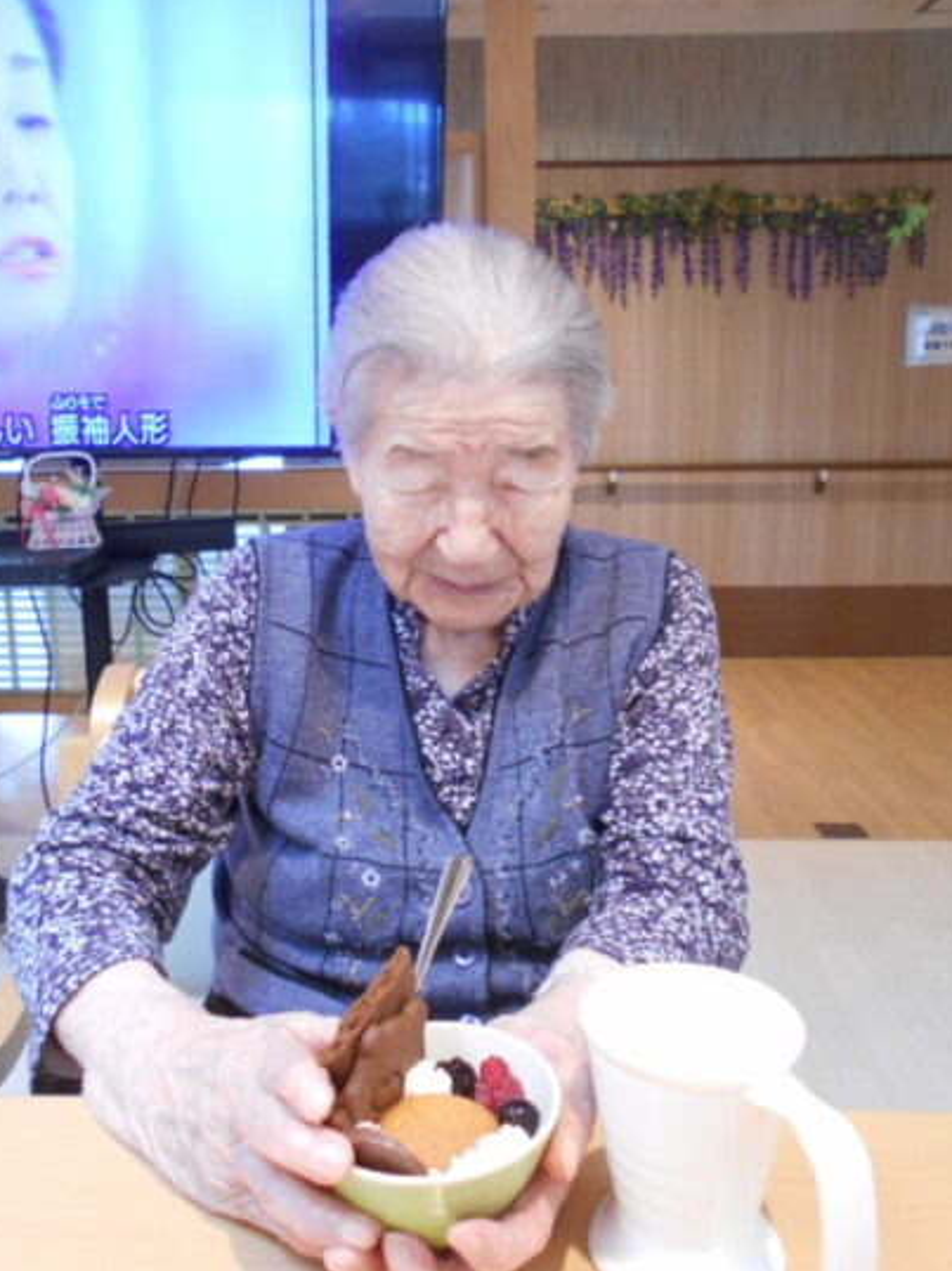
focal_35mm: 29
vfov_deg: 61.7
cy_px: 624
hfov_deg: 48.2
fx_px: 1064
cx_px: 439
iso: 400
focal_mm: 4.6
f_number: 3.2
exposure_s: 1/25
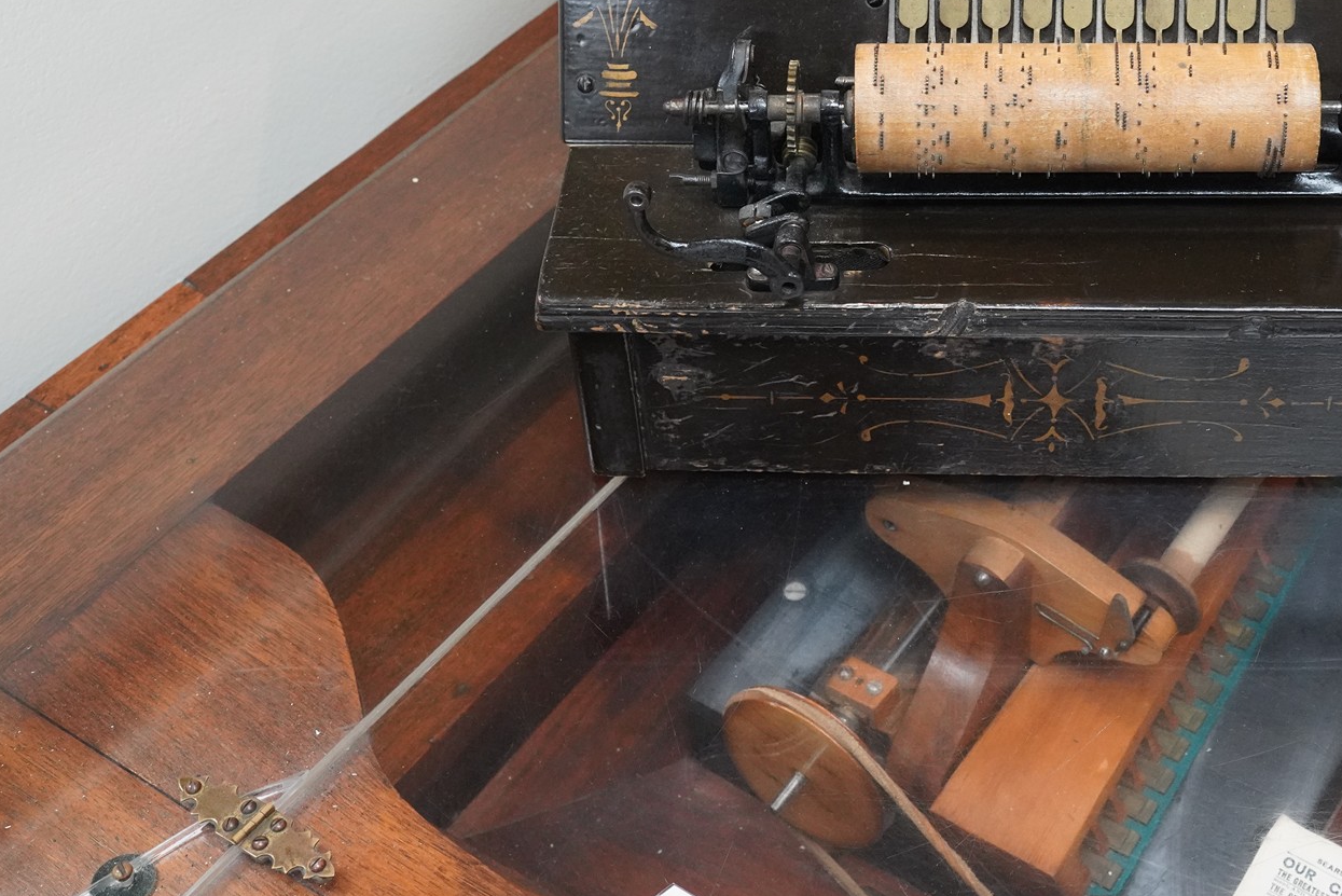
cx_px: 1056
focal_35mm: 53
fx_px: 1976
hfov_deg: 36.3
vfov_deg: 25.2
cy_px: 221
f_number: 7.1
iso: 5000
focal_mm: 33
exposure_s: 1/80
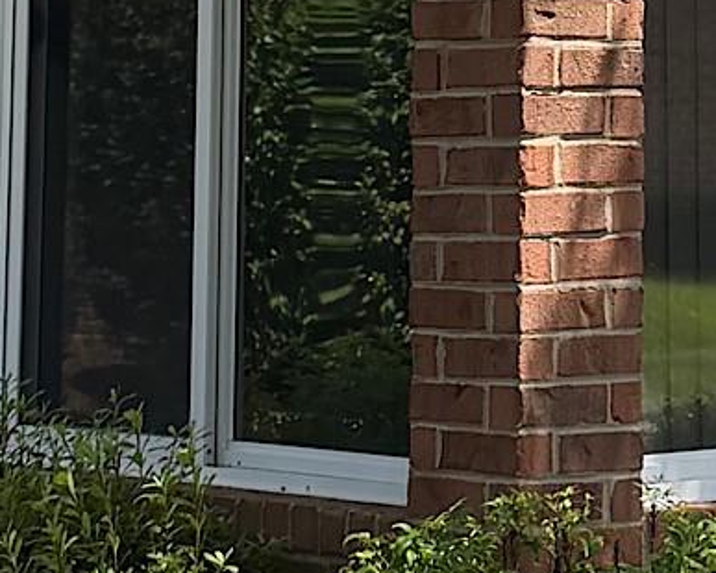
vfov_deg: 11.7
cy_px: -375
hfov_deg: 15.3
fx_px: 2629
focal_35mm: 124
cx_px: 644
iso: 100
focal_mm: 6.76
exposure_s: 1/3425
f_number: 1.78
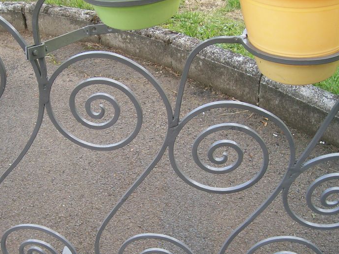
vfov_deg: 28.6
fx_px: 500
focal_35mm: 51
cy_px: 143
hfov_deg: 37.3
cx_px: 135
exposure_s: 1/187
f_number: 2.8
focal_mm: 5.8
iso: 80
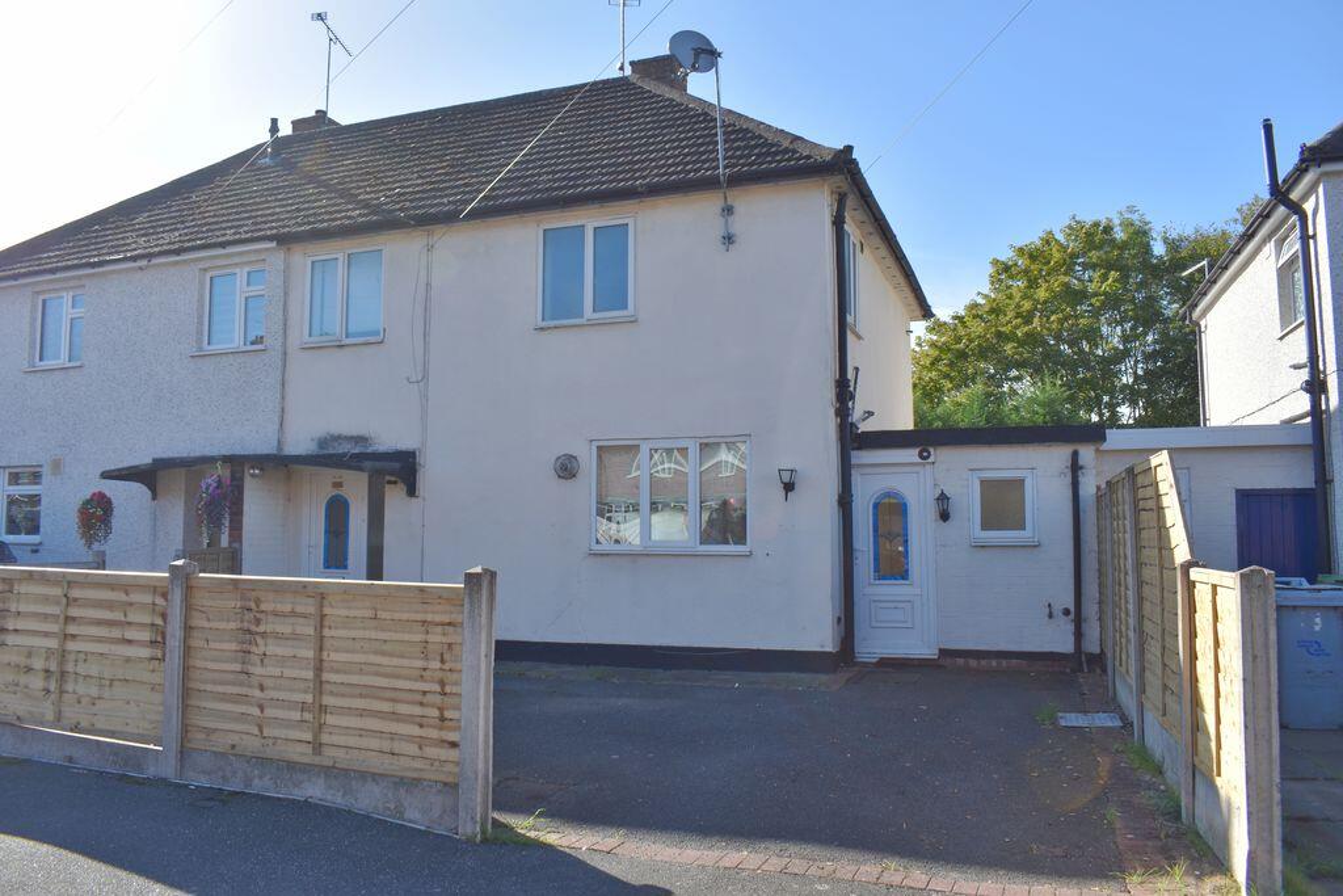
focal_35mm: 27
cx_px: 672
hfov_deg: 67.4
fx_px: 1007
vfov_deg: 47.9
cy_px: 448
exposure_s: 1/250
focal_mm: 18
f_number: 8
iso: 125
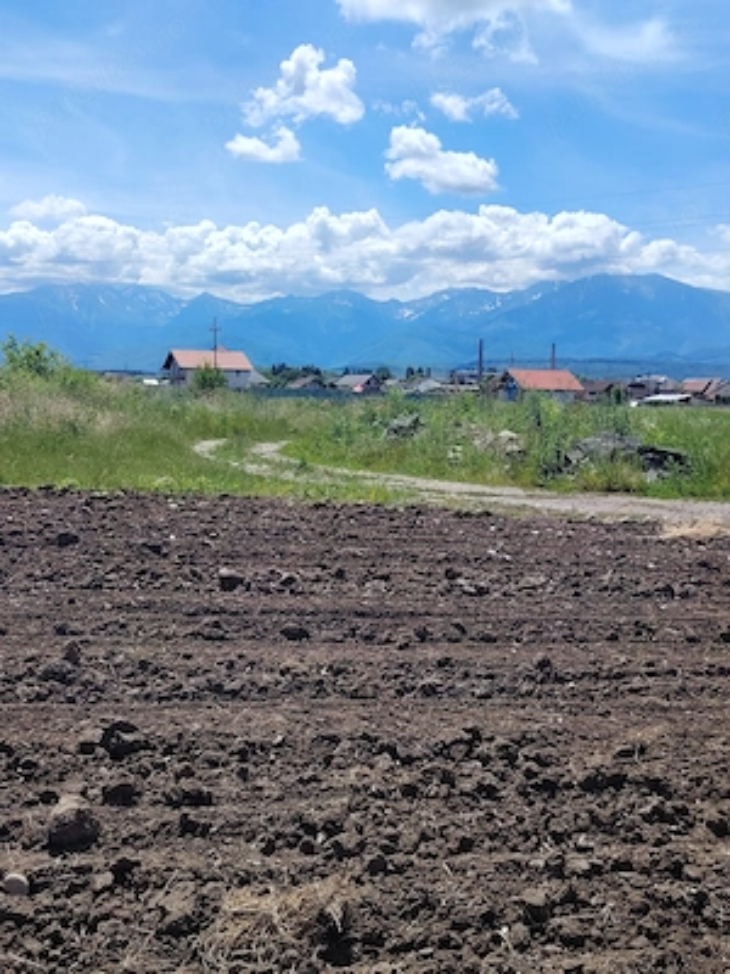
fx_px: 1097
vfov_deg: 47.9
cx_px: 365
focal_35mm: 39
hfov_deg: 36.8
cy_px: 487
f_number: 1.75
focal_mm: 5.25
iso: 100
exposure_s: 1/1380
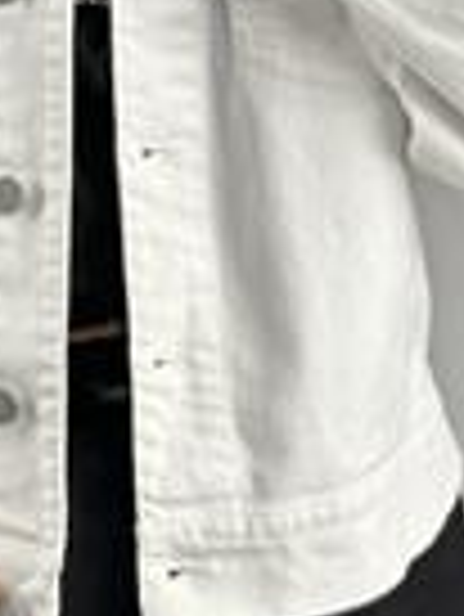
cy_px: 74
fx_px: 2587
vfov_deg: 13.5
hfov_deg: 10.2
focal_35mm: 145
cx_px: 86
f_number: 1.78
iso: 80
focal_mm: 6.86
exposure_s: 1/100
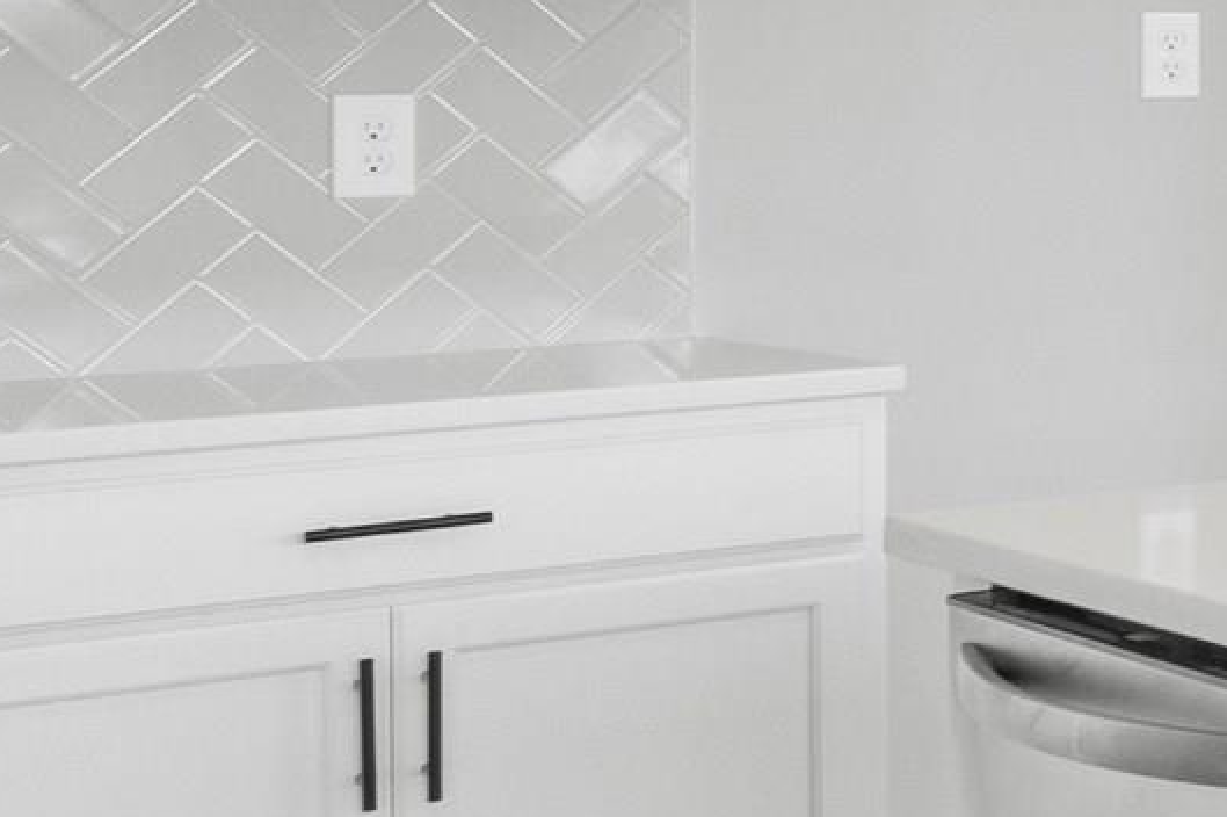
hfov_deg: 14.3
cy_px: -26
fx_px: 3267
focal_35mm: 96
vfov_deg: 14.0
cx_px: 2941
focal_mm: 11
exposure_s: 1/2
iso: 250
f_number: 8
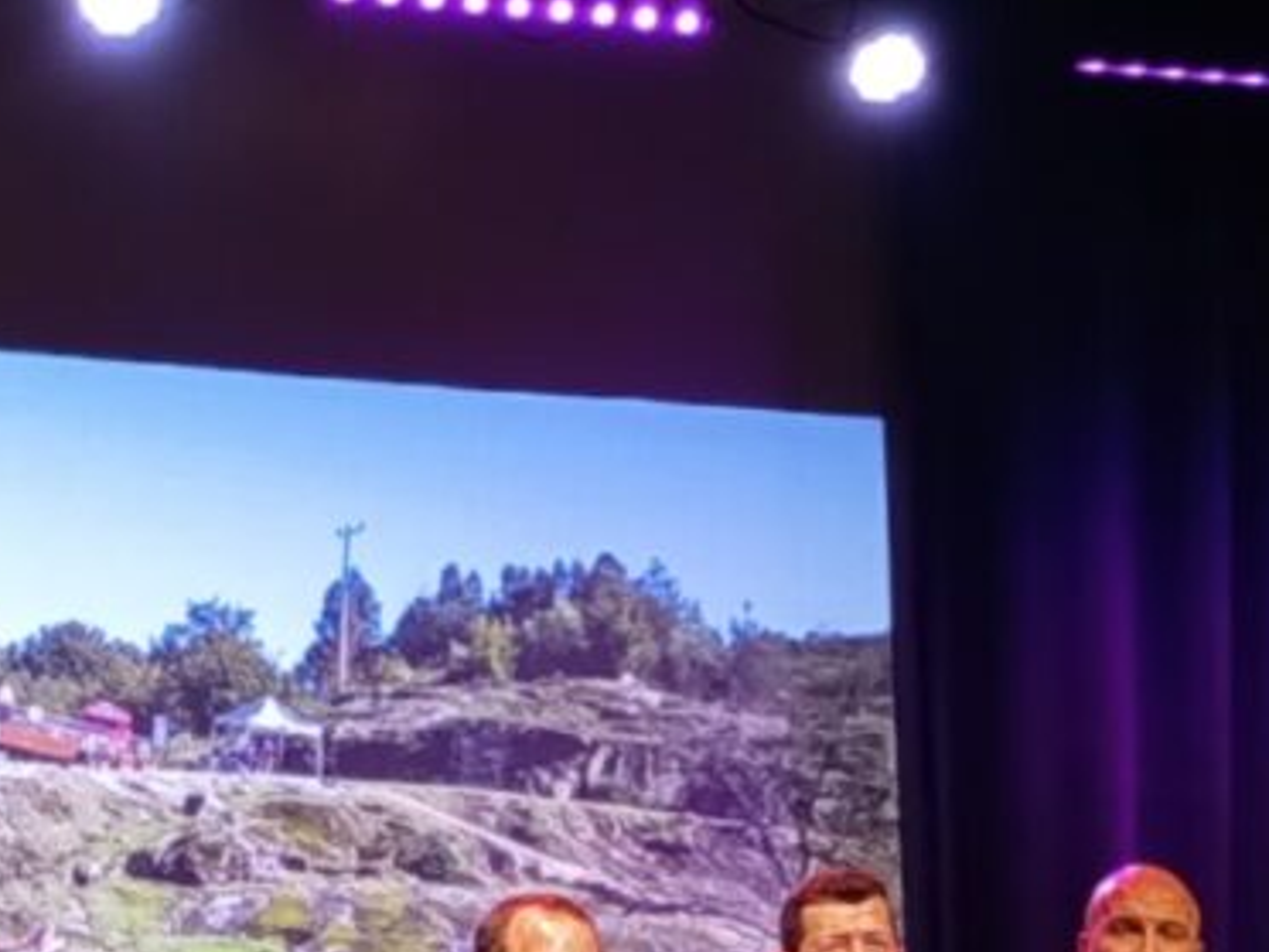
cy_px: 979
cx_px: 600
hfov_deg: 14.6
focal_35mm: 135
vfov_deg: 10.9
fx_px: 4949
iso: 857
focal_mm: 5.24
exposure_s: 1/25
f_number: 1.7
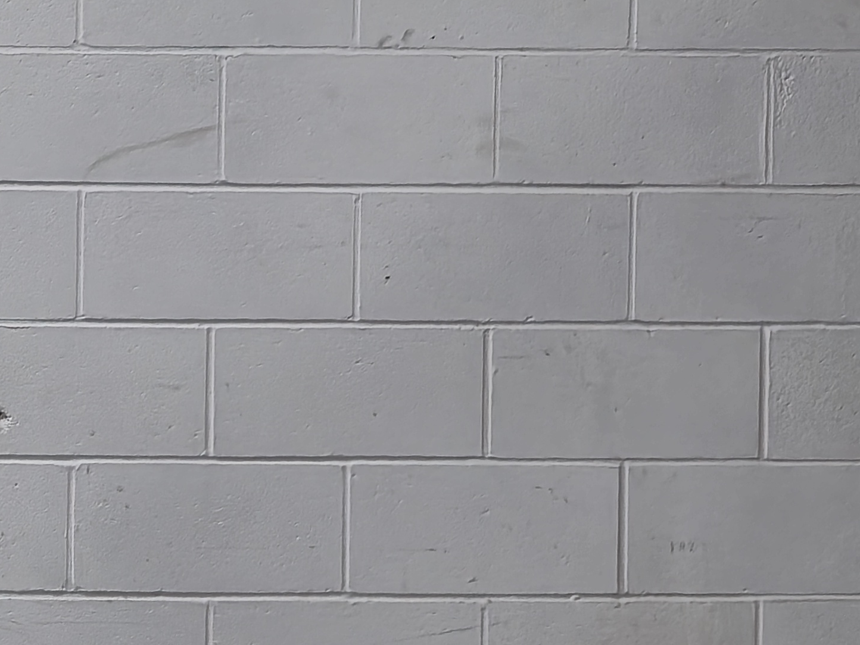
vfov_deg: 11.4
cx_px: -912
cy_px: 200
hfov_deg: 13.0
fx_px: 3230
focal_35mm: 130
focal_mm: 5.4
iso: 80
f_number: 1.8
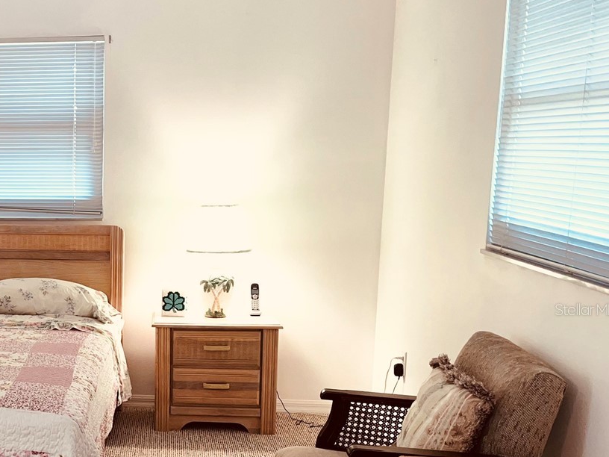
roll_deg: +0.7
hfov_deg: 34.7
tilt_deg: -11.0
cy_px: 309
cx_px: 28
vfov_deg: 28.4
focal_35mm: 51
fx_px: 897
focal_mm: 5.1
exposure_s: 1/30
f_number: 1.6
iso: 64
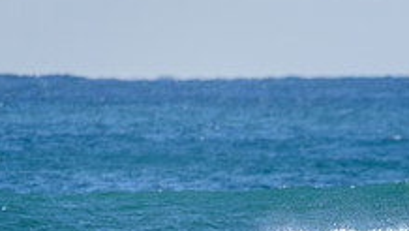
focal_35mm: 1423
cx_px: 489
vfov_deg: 0.9
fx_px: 15444
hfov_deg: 1.5
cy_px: 275
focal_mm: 500
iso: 180
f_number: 5.6
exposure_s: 1/2000
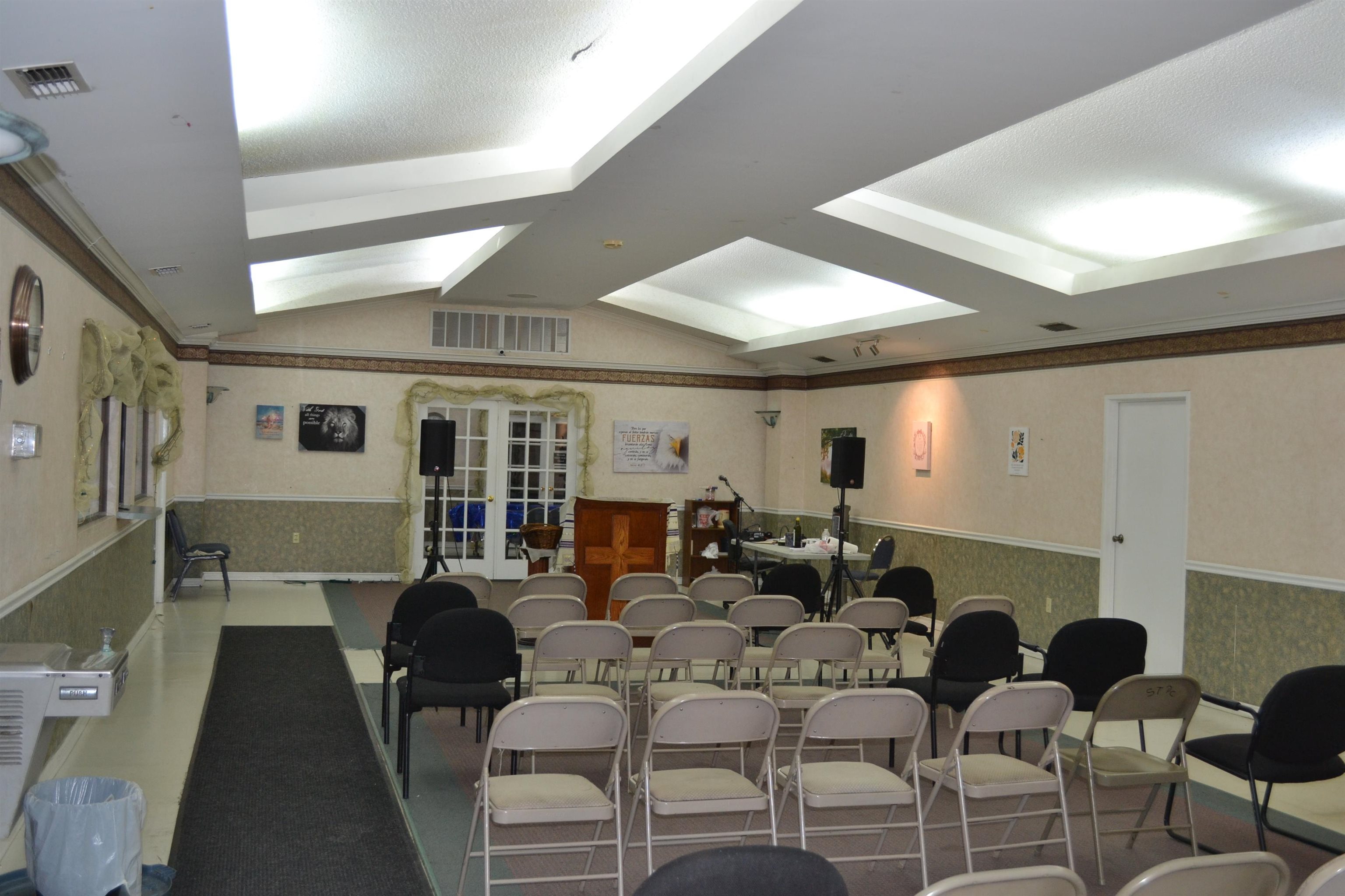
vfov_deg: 36.9
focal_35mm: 36
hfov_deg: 53.1
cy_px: 448
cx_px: 672
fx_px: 1345
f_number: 4
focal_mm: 24
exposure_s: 1/60
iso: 640
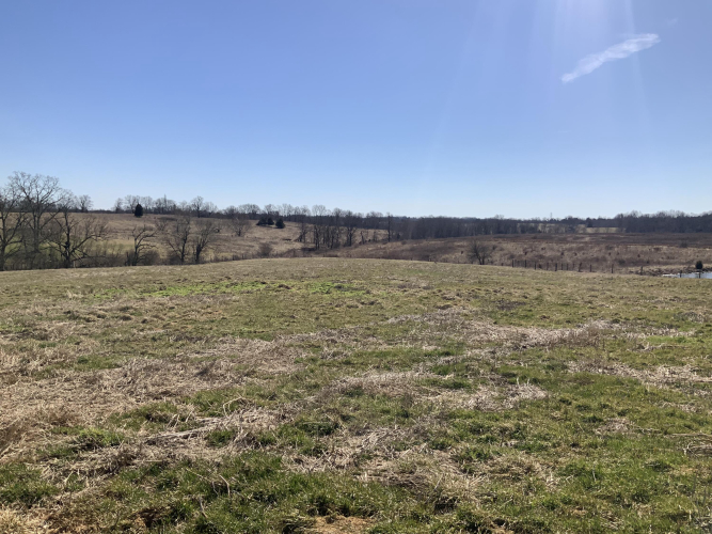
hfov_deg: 61.7
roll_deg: -0.4
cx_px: 356
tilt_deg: -6.5
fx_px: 596
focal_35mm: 29
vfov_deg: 48.2
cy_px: 267
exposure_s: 1/3788
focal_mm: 3
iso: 20
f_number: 1.8
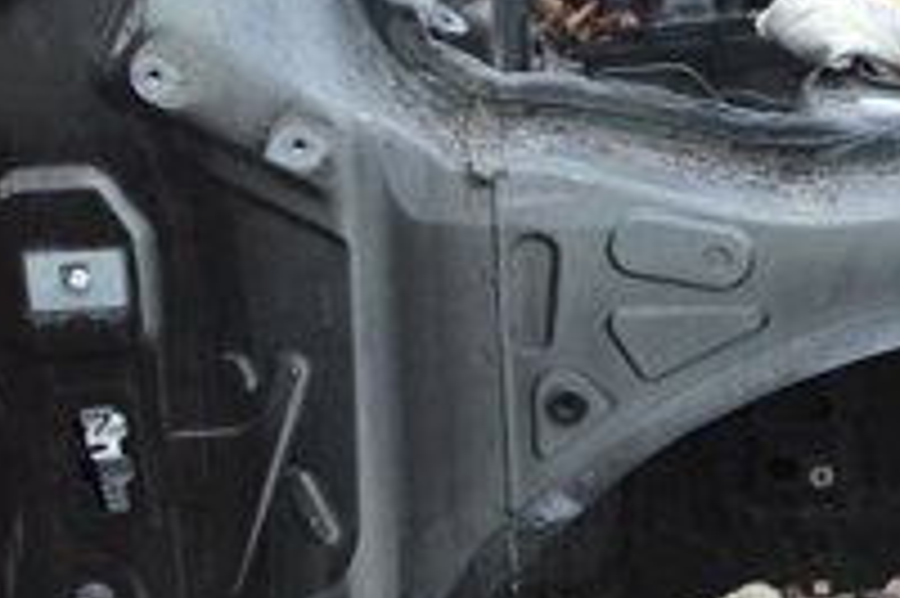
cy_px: 281
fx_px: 2763
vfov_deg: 12.4
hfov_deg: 18.3
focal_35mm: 111
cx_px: 126
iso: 400
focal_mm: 23
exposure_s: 1/100
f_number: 5
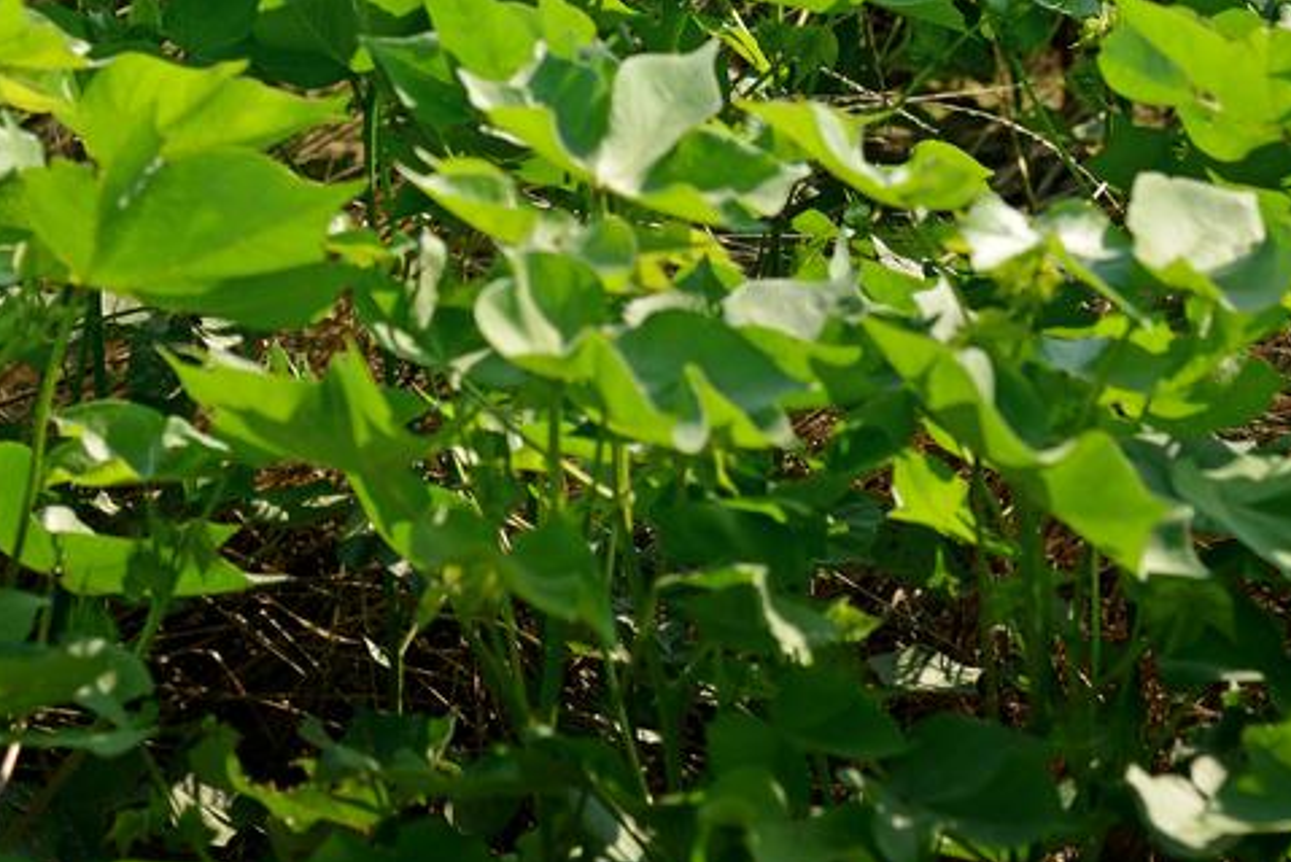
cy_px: -54
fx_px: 6674
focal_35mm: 186
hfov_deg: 11.0
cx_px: 536
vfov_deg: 7.4
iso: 100
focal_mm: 85
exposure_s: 1/250
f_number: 5.6
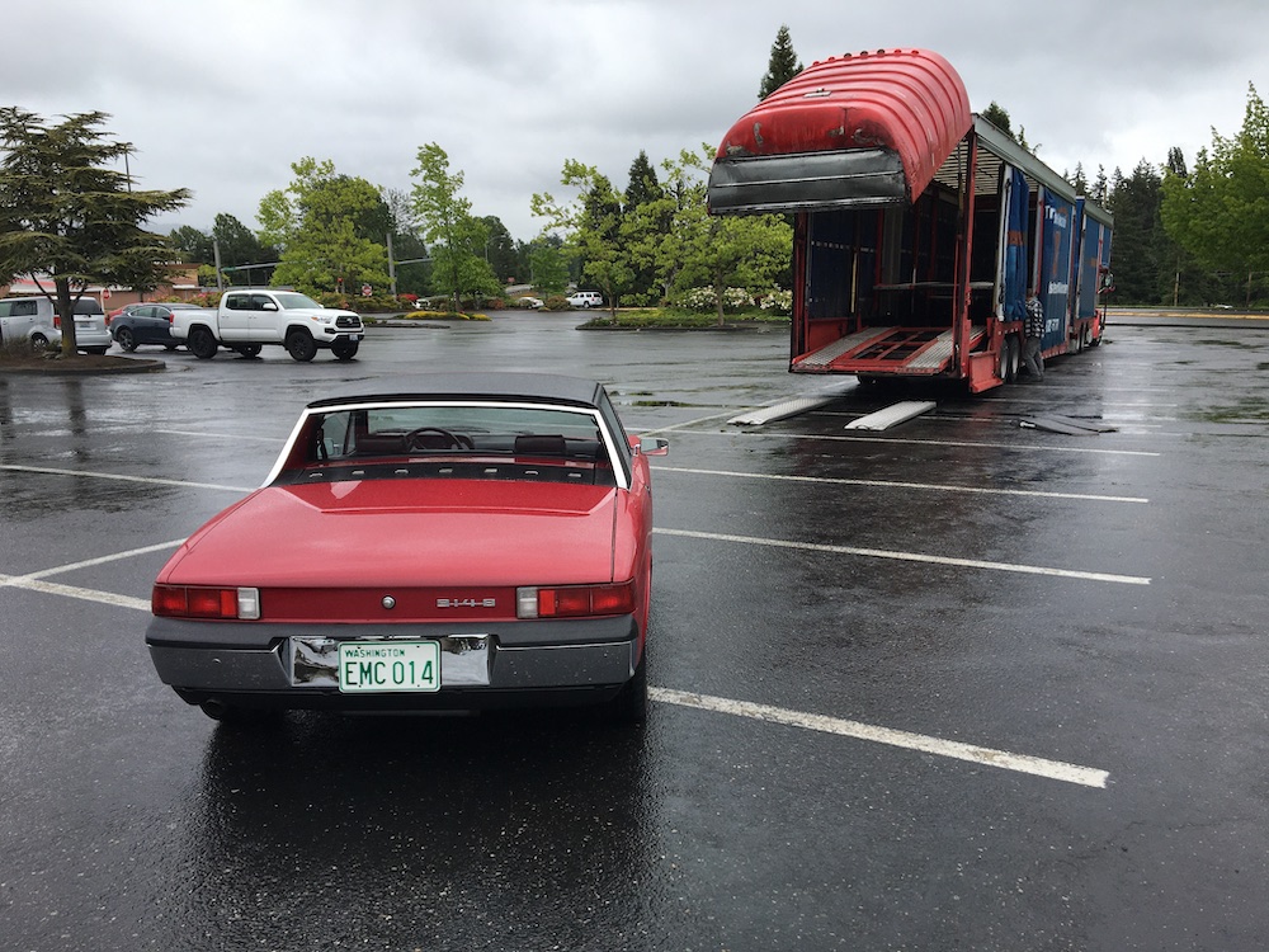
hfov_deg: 61.7
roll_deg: +1.8
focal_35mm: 29
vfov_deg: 48.2
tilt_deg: -9.1
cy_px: 476
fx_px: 1063
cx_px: 634
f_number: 2.2
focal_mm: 4.15
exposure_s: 1/718
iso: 25
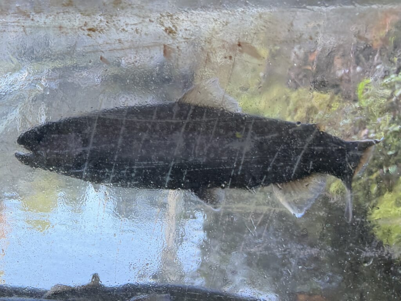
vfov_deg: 56.8
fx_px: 278
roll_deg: +0.1
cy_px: 150
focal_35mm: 24
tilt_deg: -17.7
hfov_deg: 71.6
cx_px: 200
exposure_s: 1/121
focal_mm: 6.76
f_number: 1.78
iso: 125
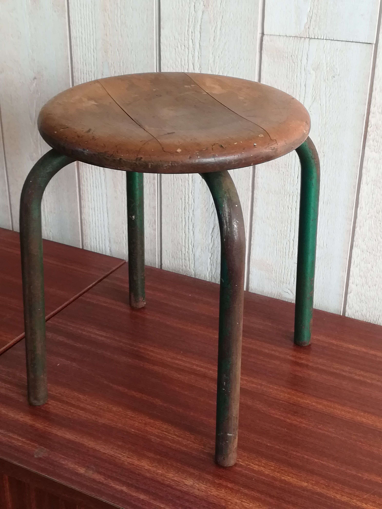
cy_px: 254
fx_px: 721
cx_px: 191
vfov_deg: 38.9
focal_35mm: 49
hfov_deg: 29.7
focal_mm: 3.83
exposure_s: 1/33.3
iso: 125
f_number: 2.2
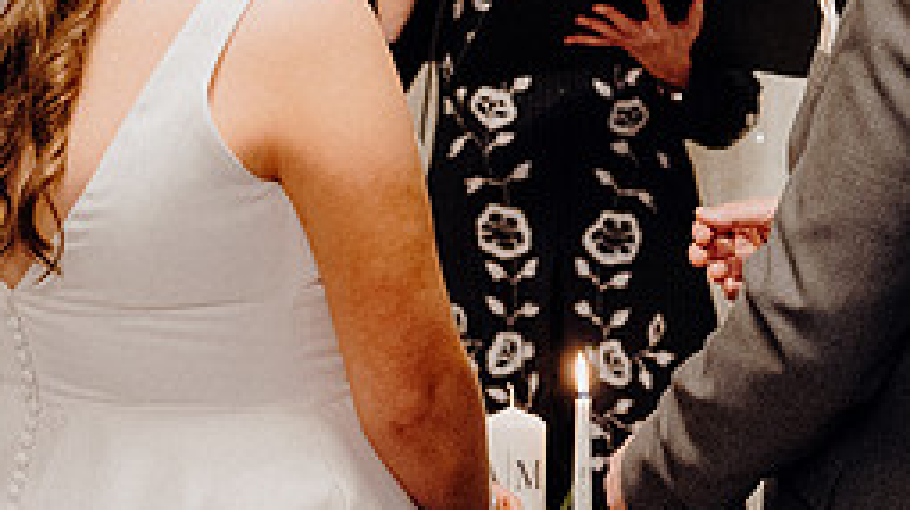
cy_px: 37
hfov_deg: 14.7
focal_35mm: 143
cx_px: 985
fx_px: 3448
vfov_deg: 8.4
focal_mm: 40
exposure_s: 1/160
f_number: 3.5
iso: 4000
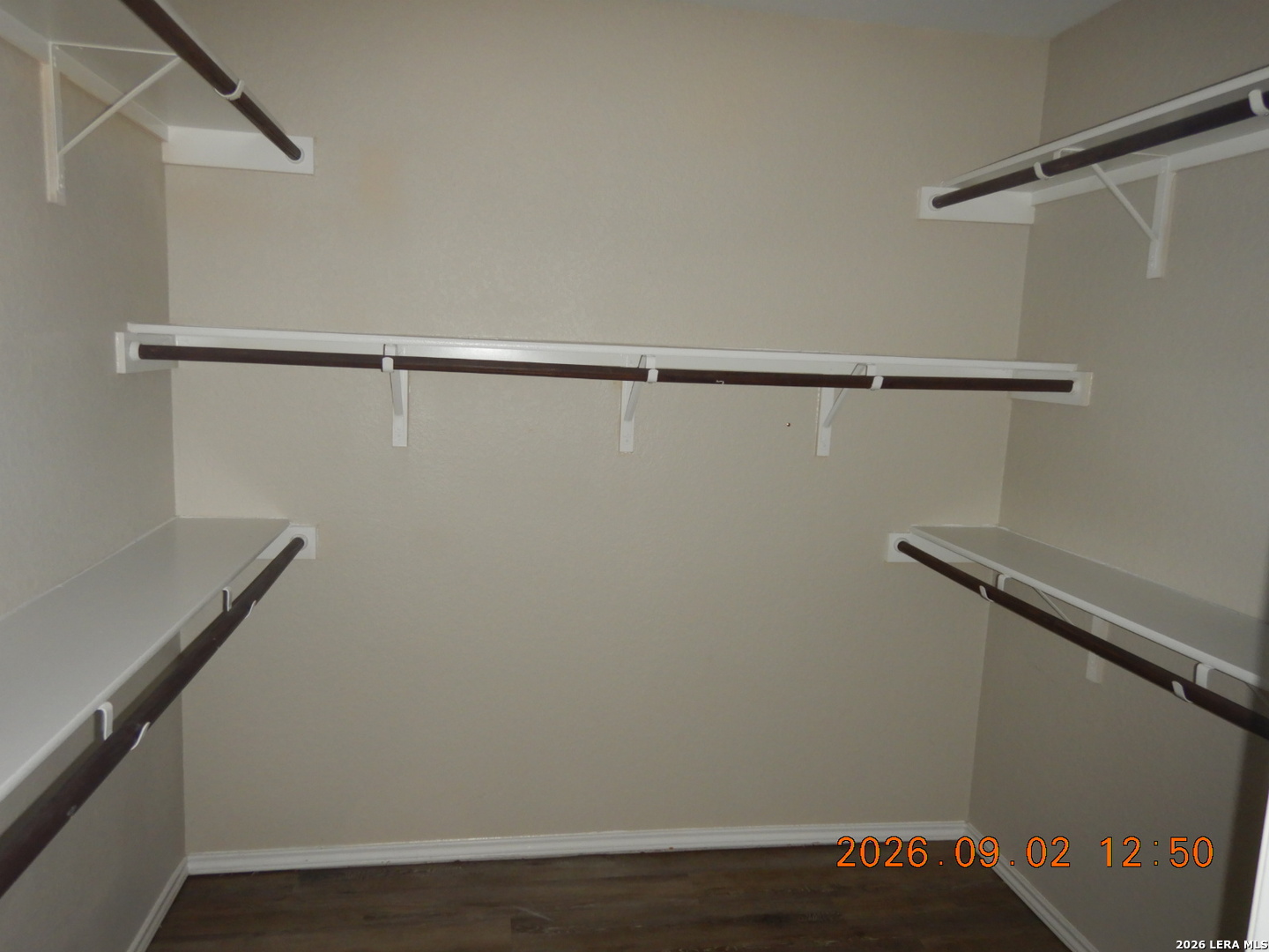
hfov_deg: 71.6
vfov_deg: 56.8
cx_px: 634
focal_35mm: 24
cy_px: 476
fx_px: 880
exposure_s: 1/30
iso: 200
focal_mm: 4.3
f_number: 2.8
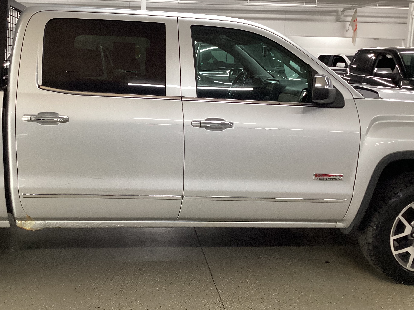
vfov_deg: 38.6
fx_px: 442
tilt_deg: -12.8
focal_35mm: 37
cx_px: 169
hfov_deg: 49.9
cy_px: 144
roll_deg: -1.5
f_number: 2.4
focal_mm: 3.3
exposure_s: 1/60
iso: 200
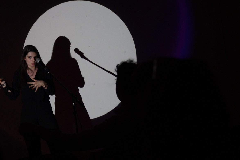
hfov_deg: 27.3
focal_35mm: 74
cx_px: 91
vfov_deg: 18.4
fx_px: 493
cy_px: 90
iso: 320
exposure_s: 1/160
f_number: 2.8
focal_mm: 36
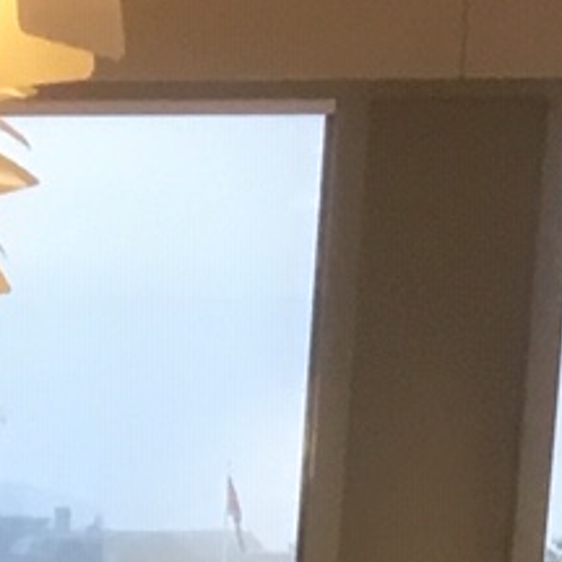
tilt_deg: -13.5
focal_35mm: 239
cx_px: -549
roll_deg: -0.9
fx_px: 4390
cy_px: 1785
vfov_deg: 6.6
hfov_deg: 7.1
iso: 64
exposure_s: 1/33
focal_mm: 4.15
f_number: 2.2
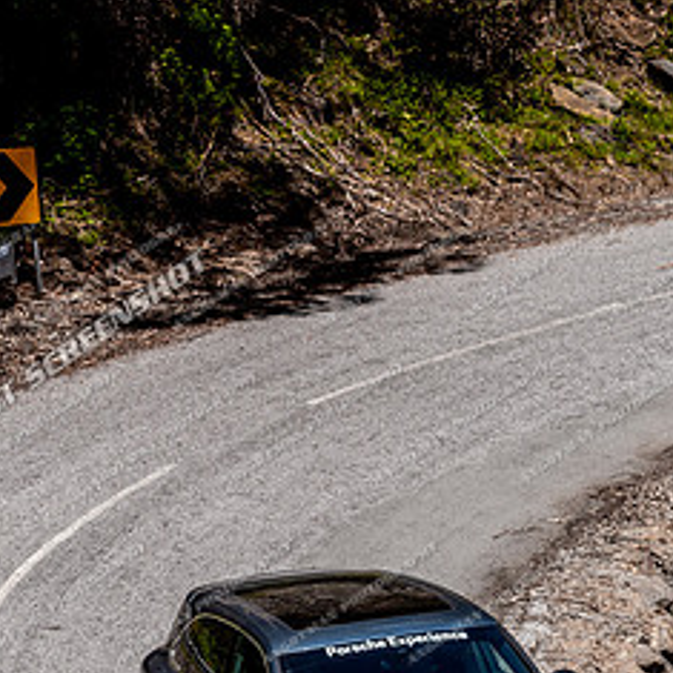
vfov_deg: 7.9
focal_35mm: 220
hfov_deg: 8.0
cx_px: 306
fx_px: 4839
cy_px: 527
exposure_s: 1/800
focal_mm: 90
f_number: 5.6
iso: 125
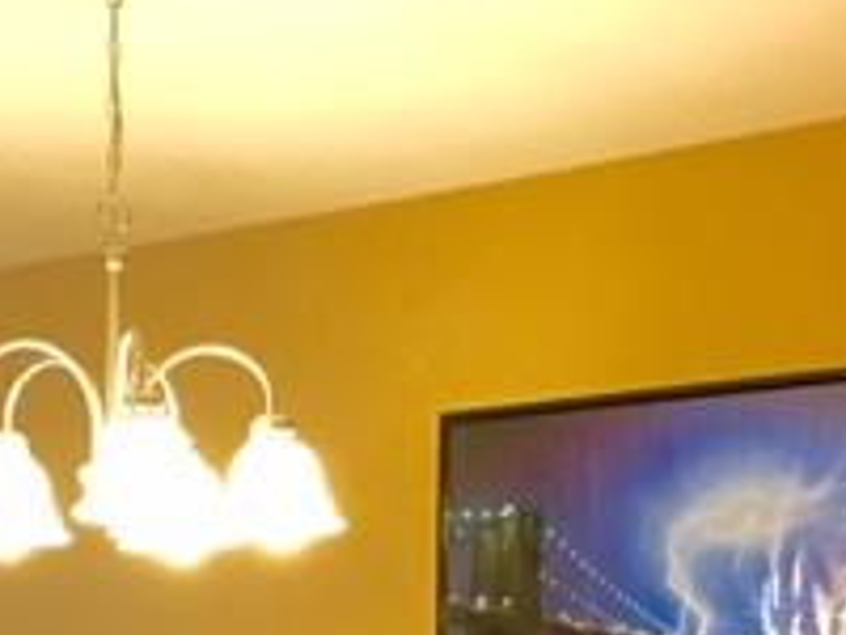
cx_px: 131
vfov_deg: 14.6
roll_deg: +0.1
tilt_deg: -5.7
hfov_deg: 20.8
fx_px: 2273
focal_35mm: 93
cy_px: 991
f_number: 2.2
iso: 80
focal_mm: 4.15
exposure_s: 1/15
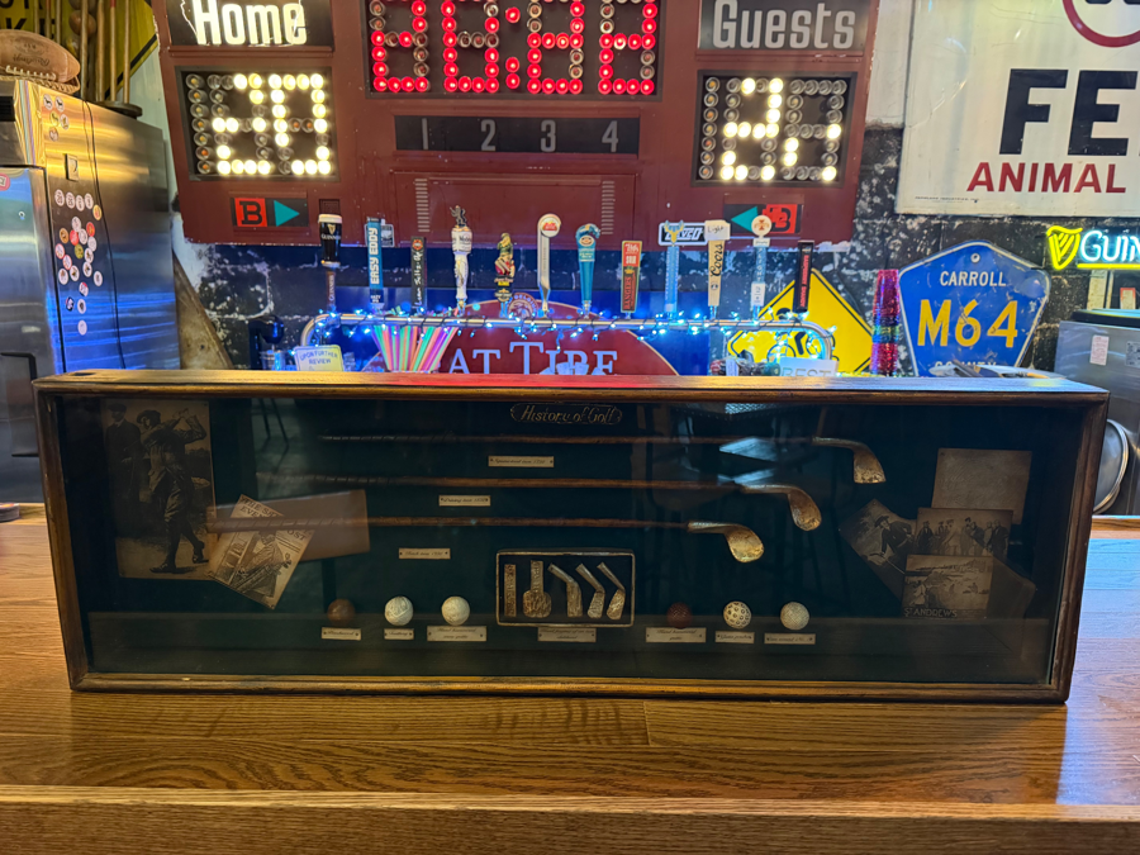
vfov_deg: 56.8
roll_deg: -0.7
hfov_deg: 71.6
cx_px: 570
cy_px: 428
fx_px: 790
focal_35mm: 24
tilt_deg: -10.4
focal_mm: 6.76
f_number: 1.78
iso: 1000
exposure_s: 1/40
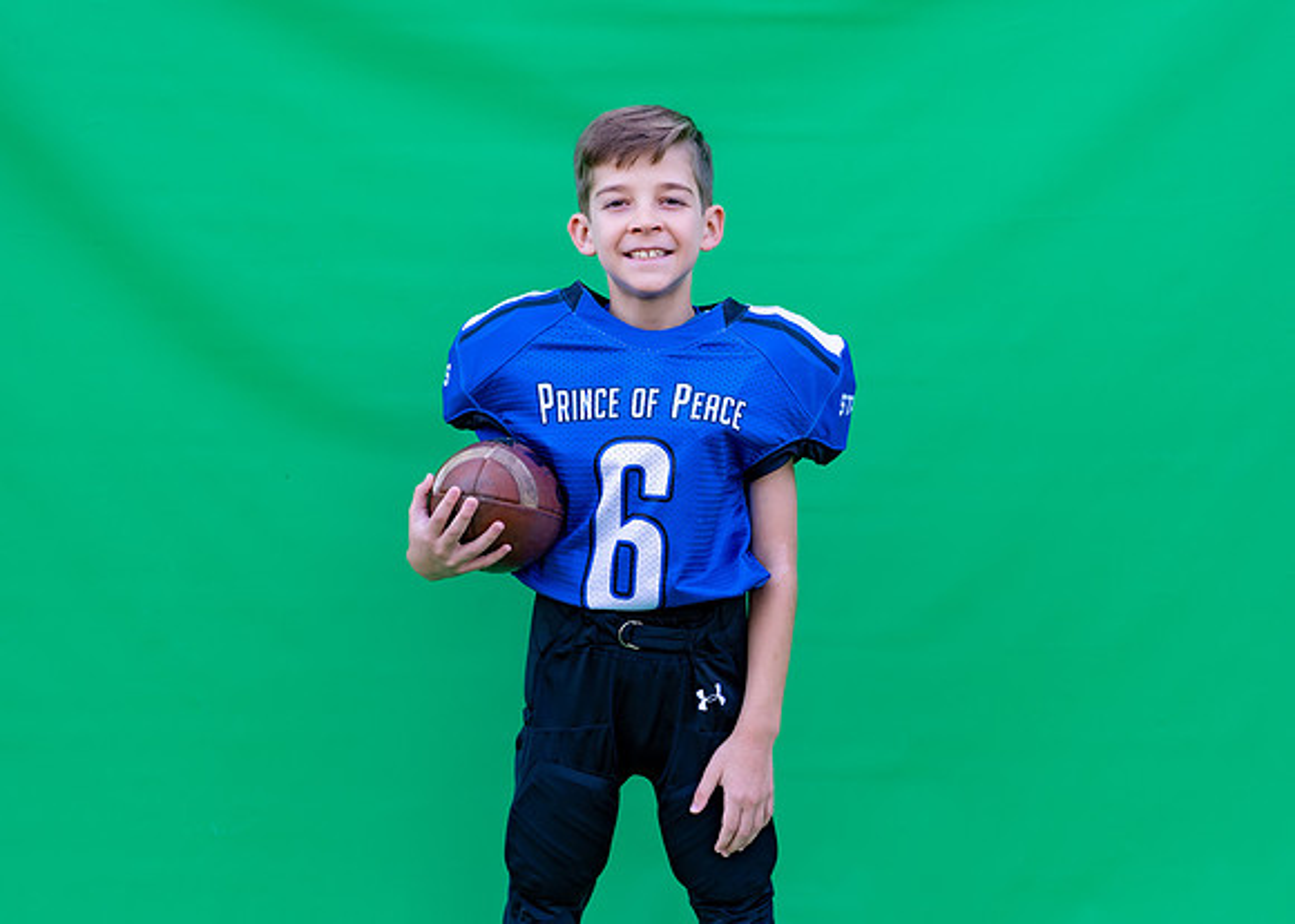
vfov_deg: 25.4
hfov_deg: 35.1
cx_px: 616
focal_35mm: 56
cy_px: 440
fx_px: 2049
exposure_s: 1/400
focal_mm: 50
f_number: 2.8
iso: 160
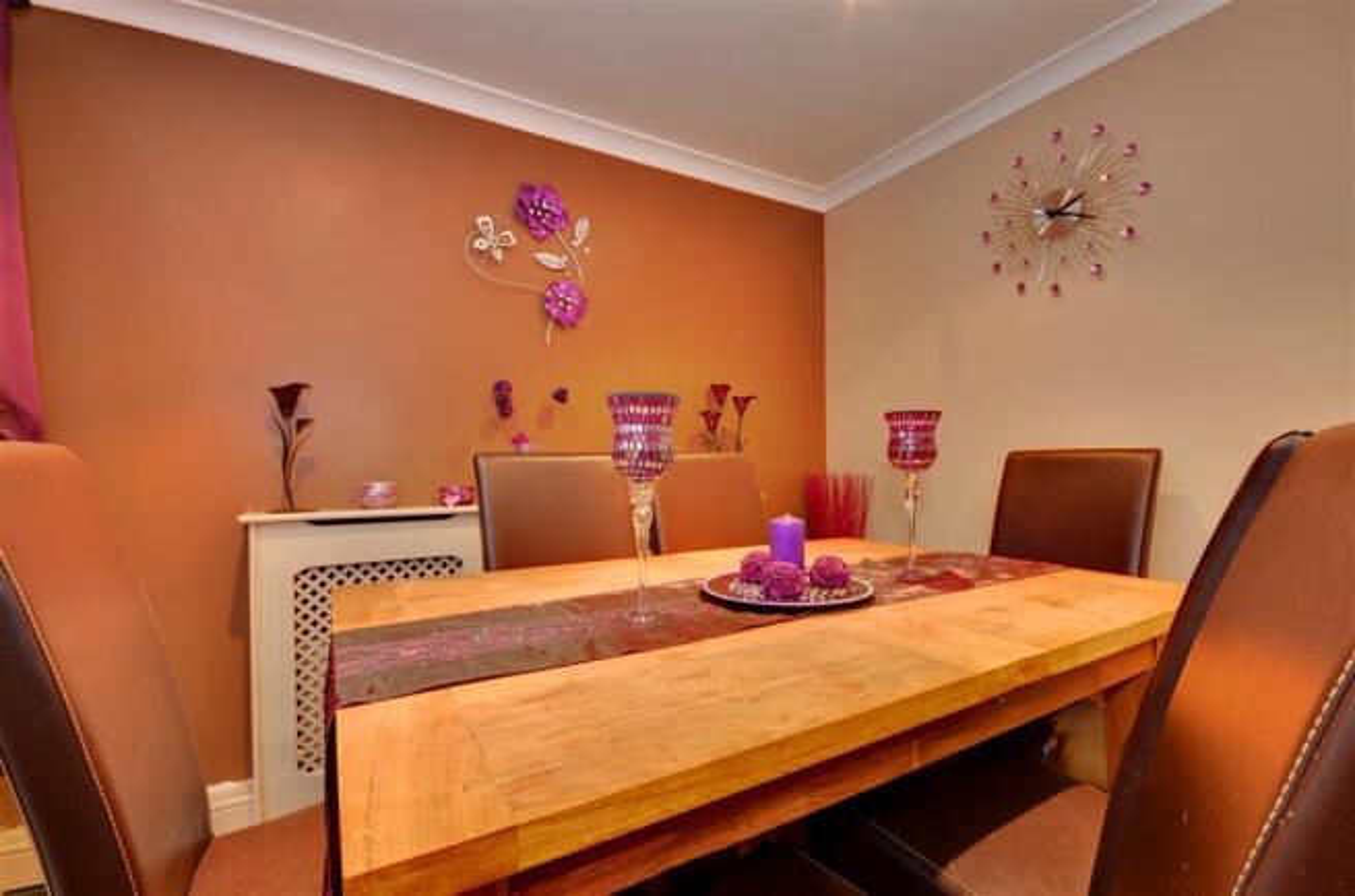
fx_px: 563
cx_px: 678
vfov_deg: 77.0
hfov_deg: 100.5
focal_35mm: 15
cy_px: 448
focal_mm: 10
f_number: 11
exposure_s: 1/2
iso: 200
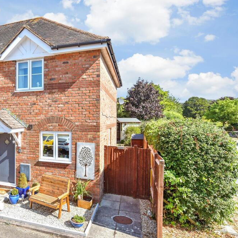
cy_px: 119
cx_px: 54
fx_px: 194
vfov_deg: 62.9
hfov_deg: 59.0
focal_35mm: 25
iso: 160
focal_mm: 13
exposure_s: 1/125
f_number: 8
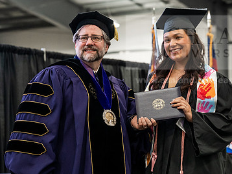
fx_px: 897
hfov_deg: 14.7
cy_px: 94
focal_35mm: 134
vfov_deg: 11.1
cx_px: 106
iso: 4000
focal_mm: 86
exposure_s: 1/200
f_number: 4.5
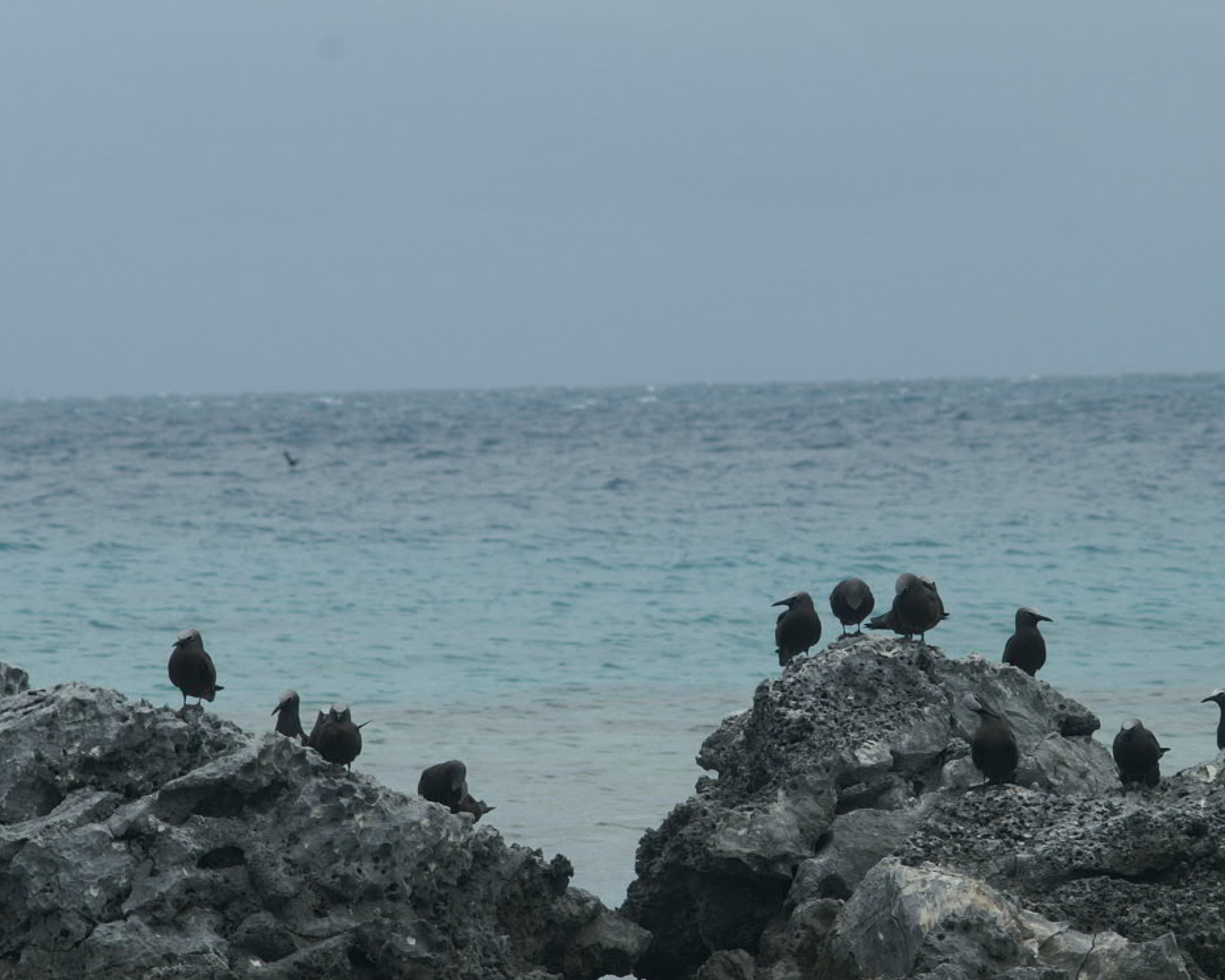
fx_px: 14863
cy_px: 611
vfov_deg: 3.8
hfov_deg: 4.7
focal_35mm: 410
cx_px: 766
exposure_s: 1/300
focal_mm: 180
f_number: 11
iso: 100
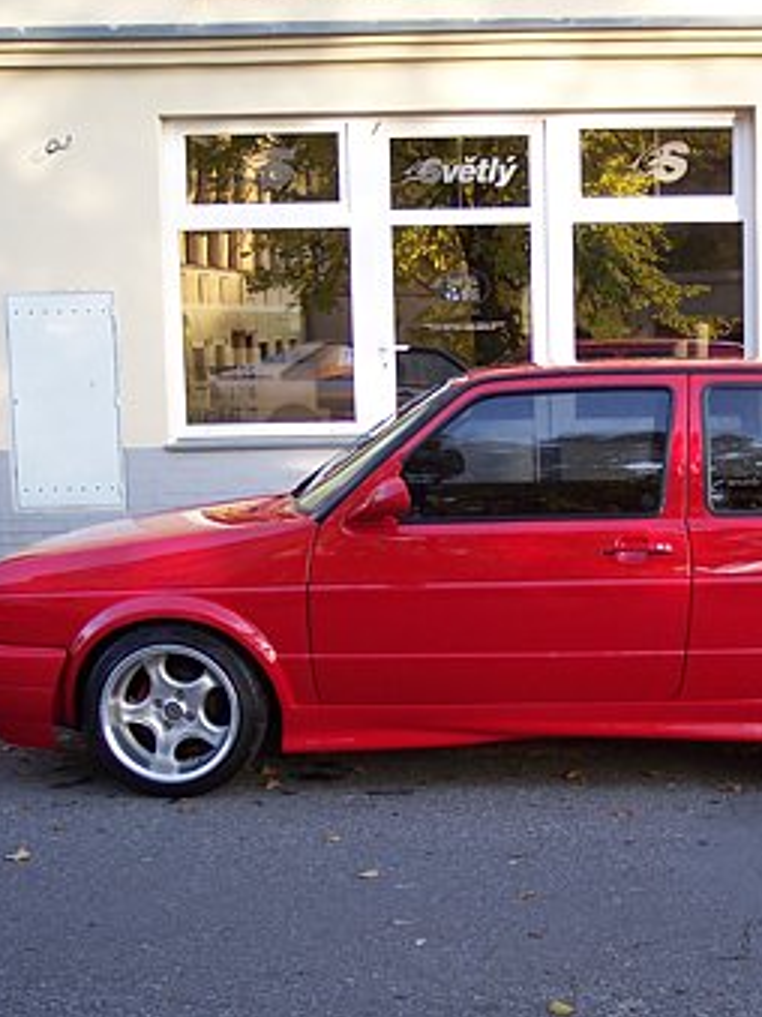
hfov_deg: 25.6
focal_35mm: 56
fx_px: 1645
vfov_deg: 34.4
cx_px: 624
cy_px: 540
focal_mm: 8
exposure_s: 1/180
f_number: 2.8
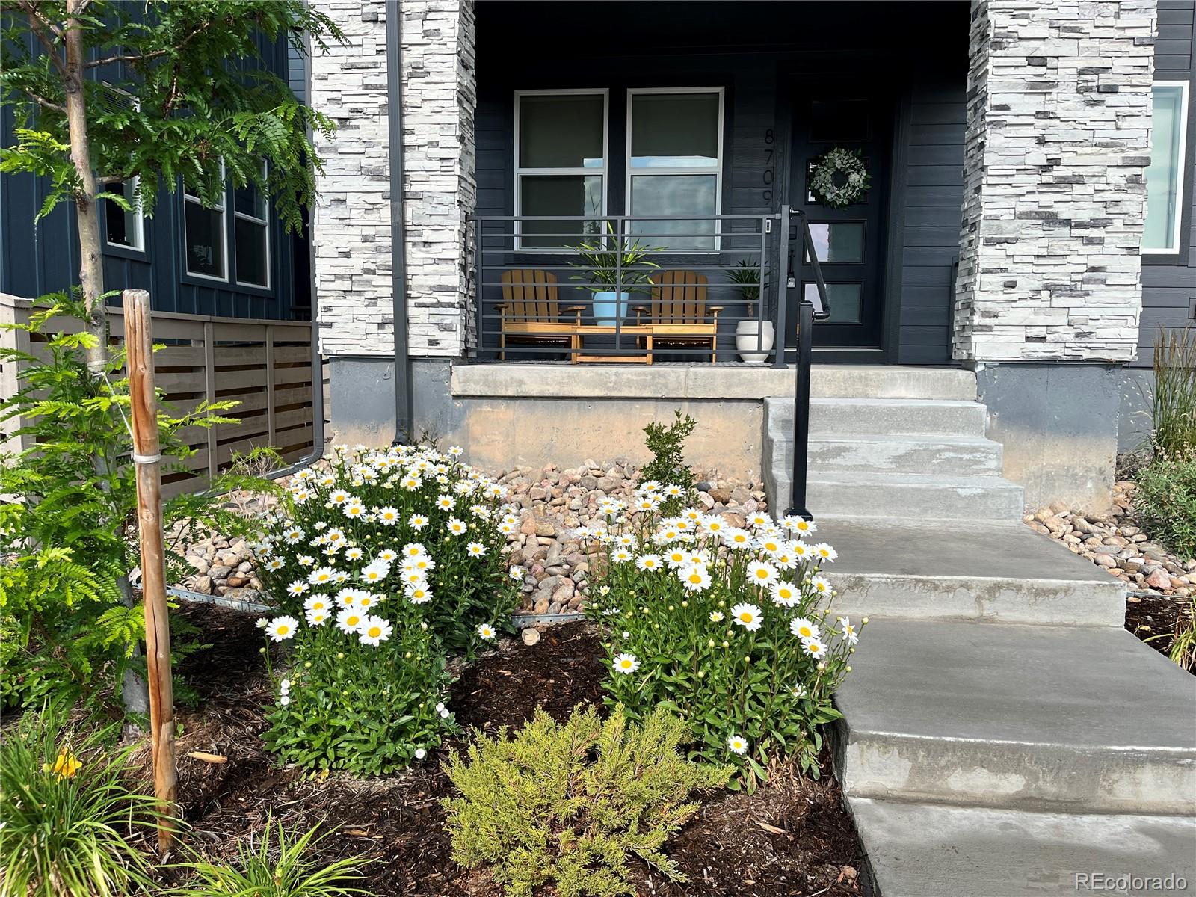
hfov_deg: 67.3
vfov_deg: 53.1
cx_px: 598
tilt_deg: -6.3
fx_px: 898
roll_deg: -1.2
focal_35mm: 26
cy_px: 448
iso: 50
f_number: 1.6
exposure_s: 1/3413
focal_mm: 5.1
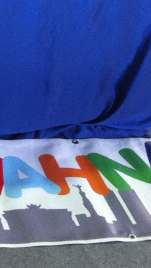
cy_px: -12
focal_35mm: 115
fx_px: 818
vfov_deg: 18.1
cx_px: -149
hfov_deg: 9.8
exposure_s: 1/20
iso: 80
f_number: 2.8
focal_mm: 3.85
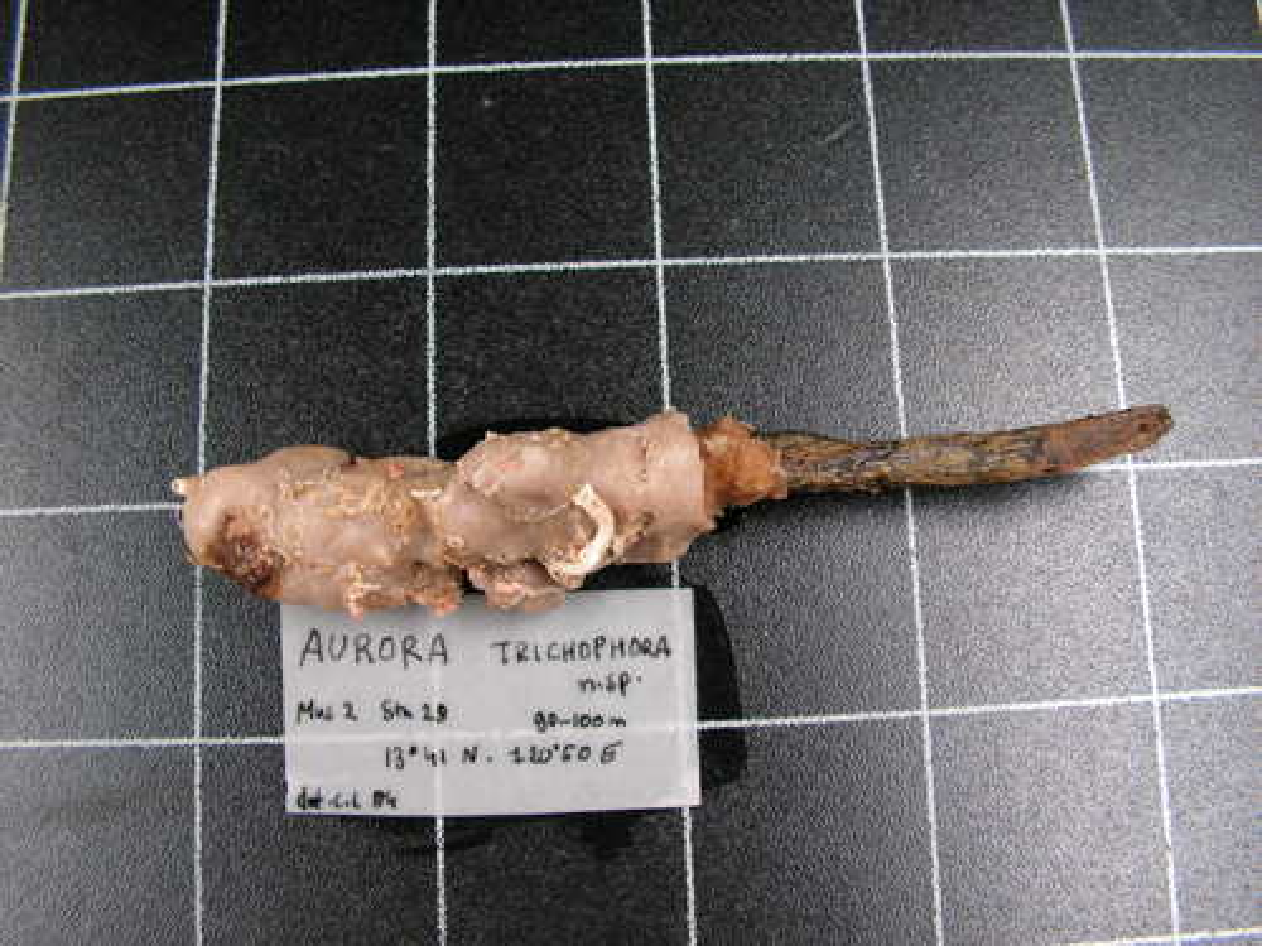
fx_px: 1312
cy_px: 473
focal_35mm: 36
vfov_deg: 39.7
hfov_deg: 51.4
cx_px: 631
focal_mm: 6
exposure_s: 1/40
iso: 50
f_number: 3.2
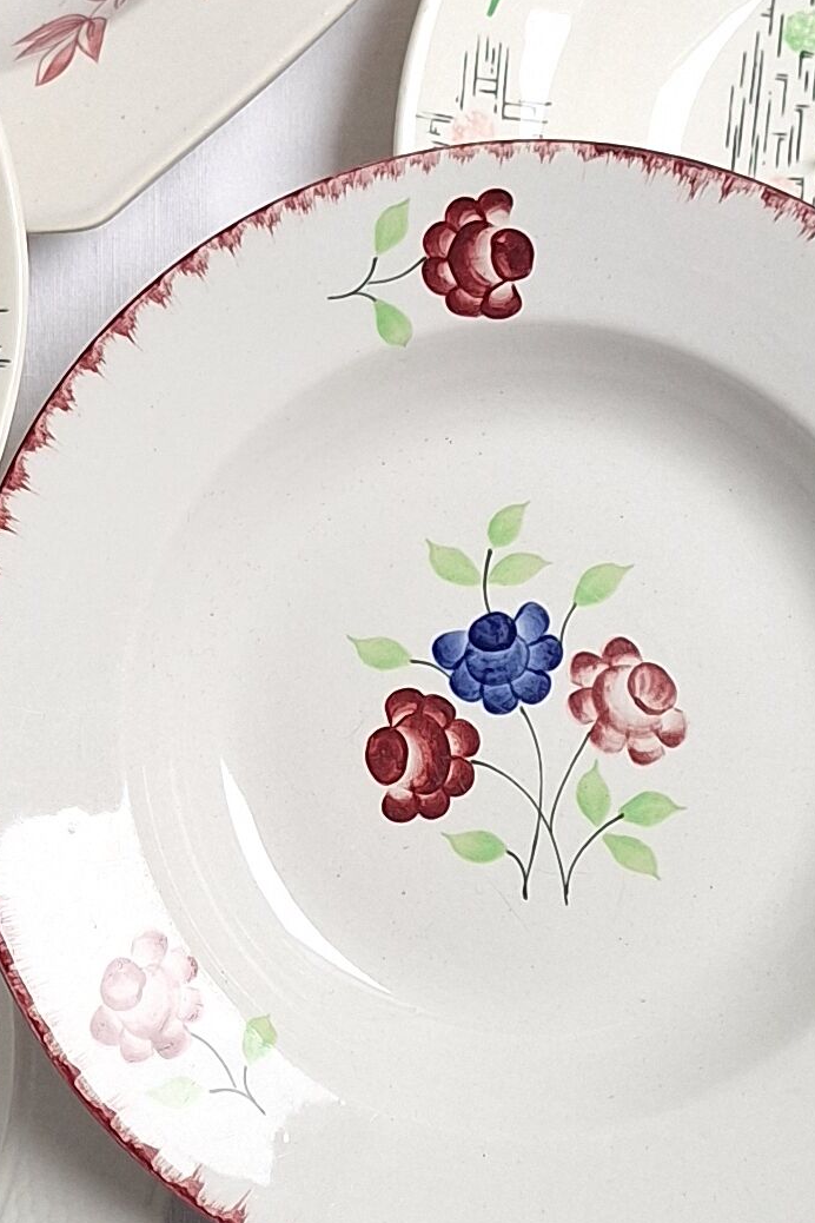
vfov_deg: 21.6
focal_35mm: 94
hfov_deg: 14.5
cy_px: 456
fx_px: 3192
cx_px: 203
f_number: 1.8
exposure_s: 1/100
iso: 64
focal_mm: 5.54
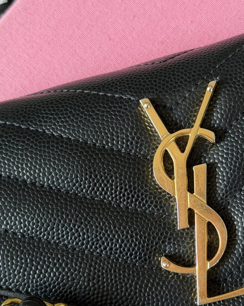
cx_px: 195
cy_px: 190
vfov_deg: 21.2
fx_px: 813
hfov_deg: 16.9
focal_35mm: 90
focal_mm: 6.76
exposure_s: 1/60
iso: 250
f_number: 1.78
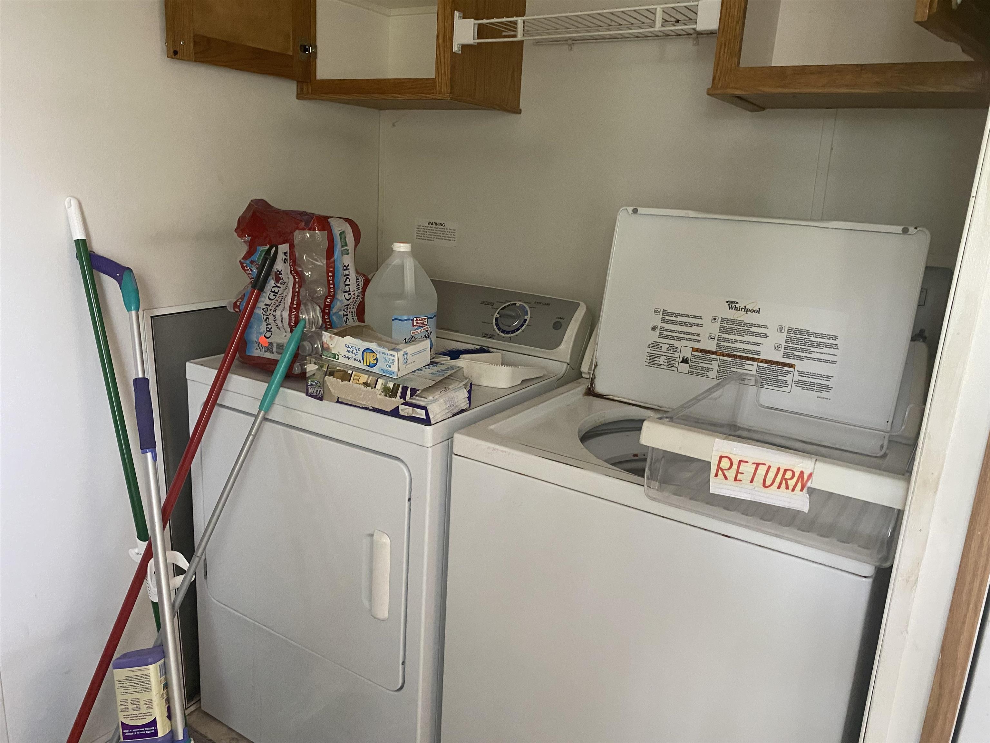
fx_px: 744
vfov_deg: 53.1
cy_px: 372
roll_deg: -3.6
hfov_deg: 67.3
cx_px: 495
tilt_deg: -13.8
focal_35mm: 26
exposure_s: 1/60
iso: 400
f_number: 1.8
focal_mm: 4.25
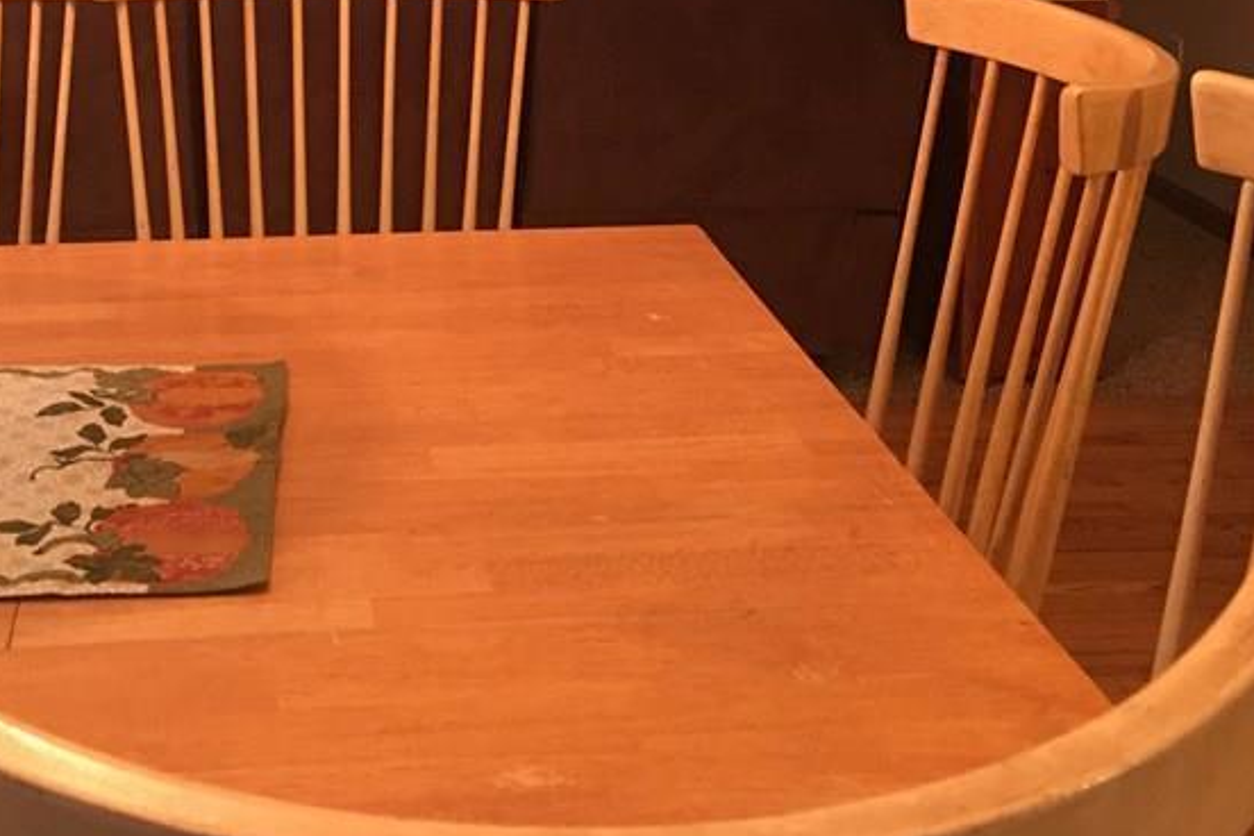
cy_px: 7
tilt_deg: -9.2
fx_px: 1951
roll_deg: -0.5
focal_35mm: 56
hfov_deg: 35.3
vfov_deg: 23.2
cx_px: 420
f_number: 2.2
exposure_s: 1/10
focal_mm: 4.15
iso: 100
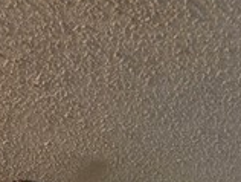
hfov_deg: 23.0
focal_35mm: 84
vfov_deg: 12.6
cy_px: 468
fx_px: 586
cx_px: 53
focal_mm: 2.2
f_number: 1.9
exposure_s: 1/50
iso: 800
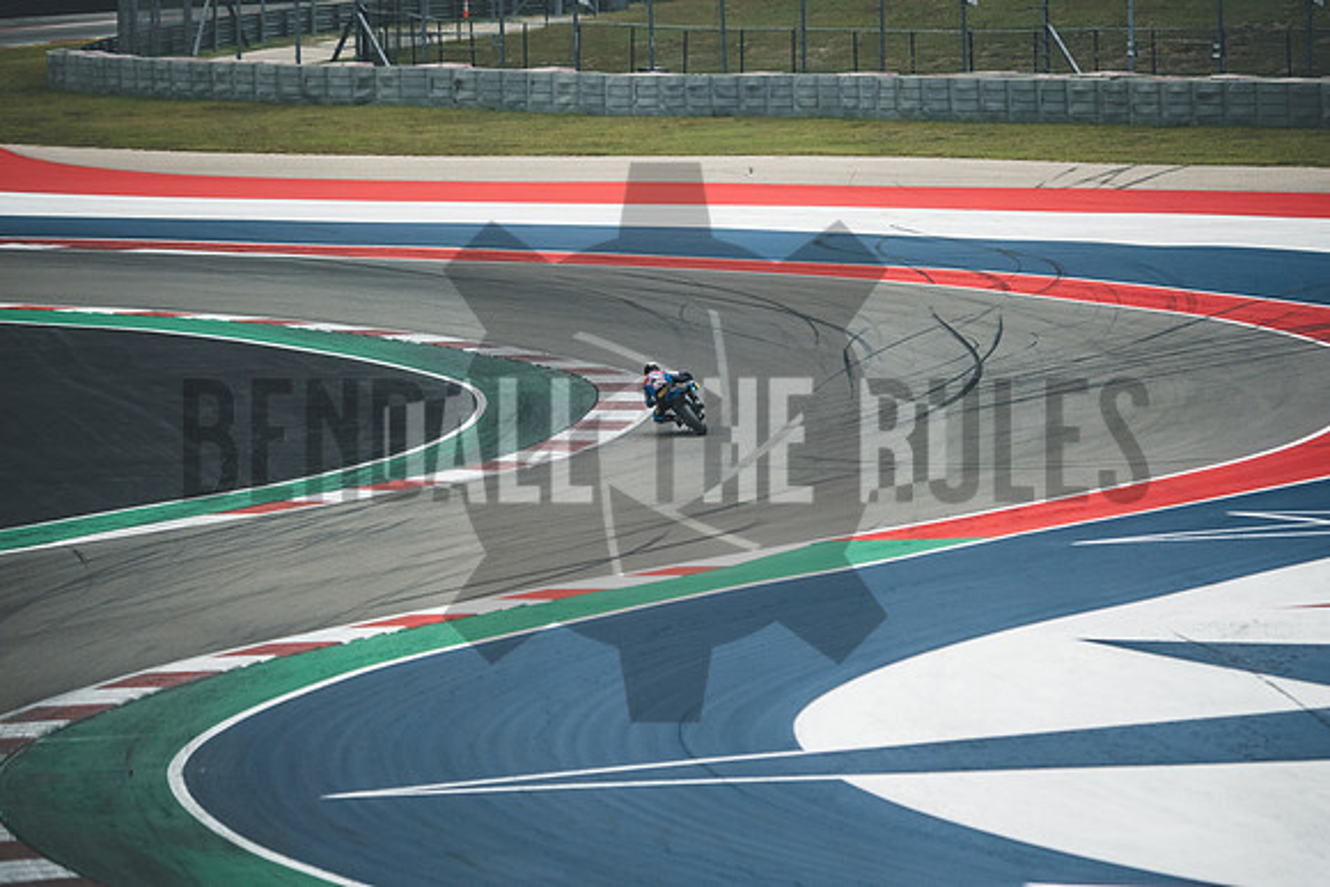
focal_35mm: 300
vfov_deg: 4.6
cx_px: 665
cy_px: 444
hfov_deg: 6.9
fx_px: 11085
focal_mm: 200
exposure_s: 1/1250
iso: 800
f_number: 2
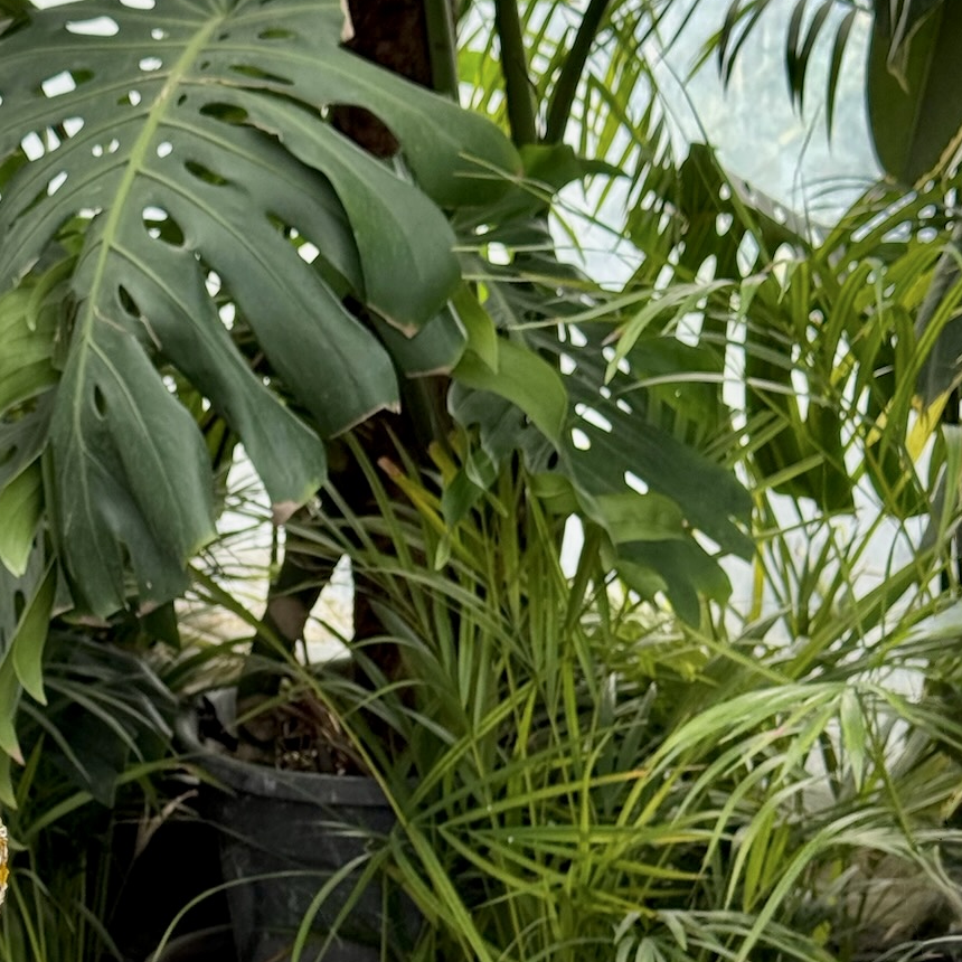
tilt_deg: -17.6
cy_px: 860
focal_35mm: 101
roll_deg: +1.8
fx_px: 3176
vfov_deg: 17.0
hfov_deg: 17.1
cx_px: 161
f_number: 1.78
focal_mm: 6.76
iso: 64
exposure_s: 1/190
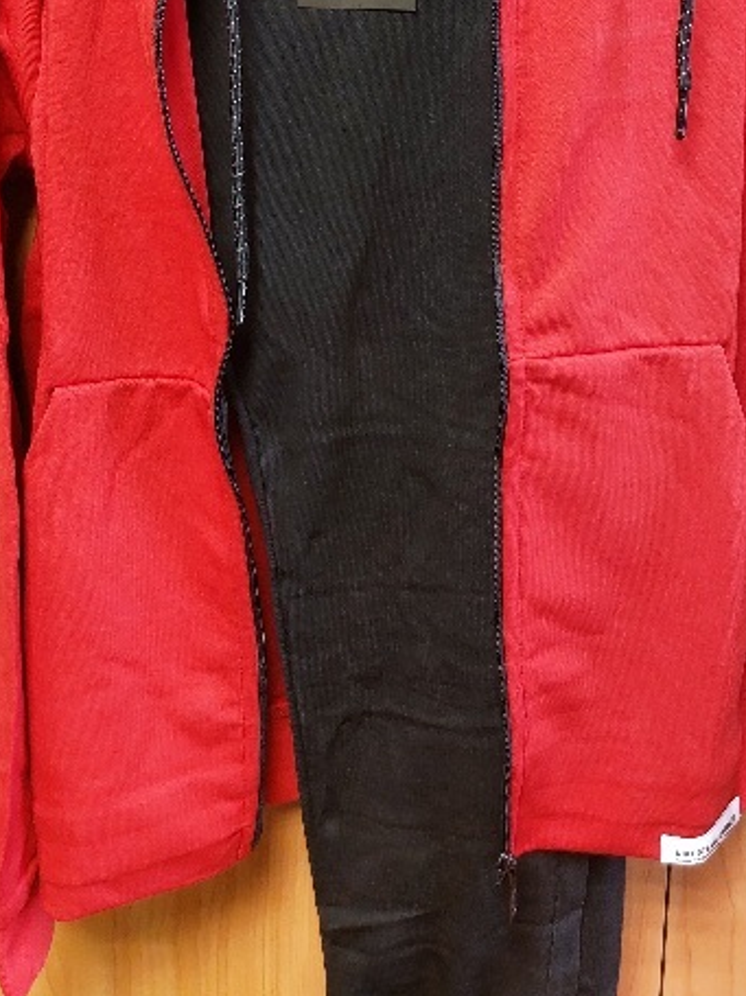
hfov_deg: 37.6
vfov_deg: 46.6
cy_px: 212
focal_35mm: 38
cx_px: 446
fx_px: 1092
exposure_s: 1/50
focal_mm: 5.23
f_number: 1.8
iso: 400
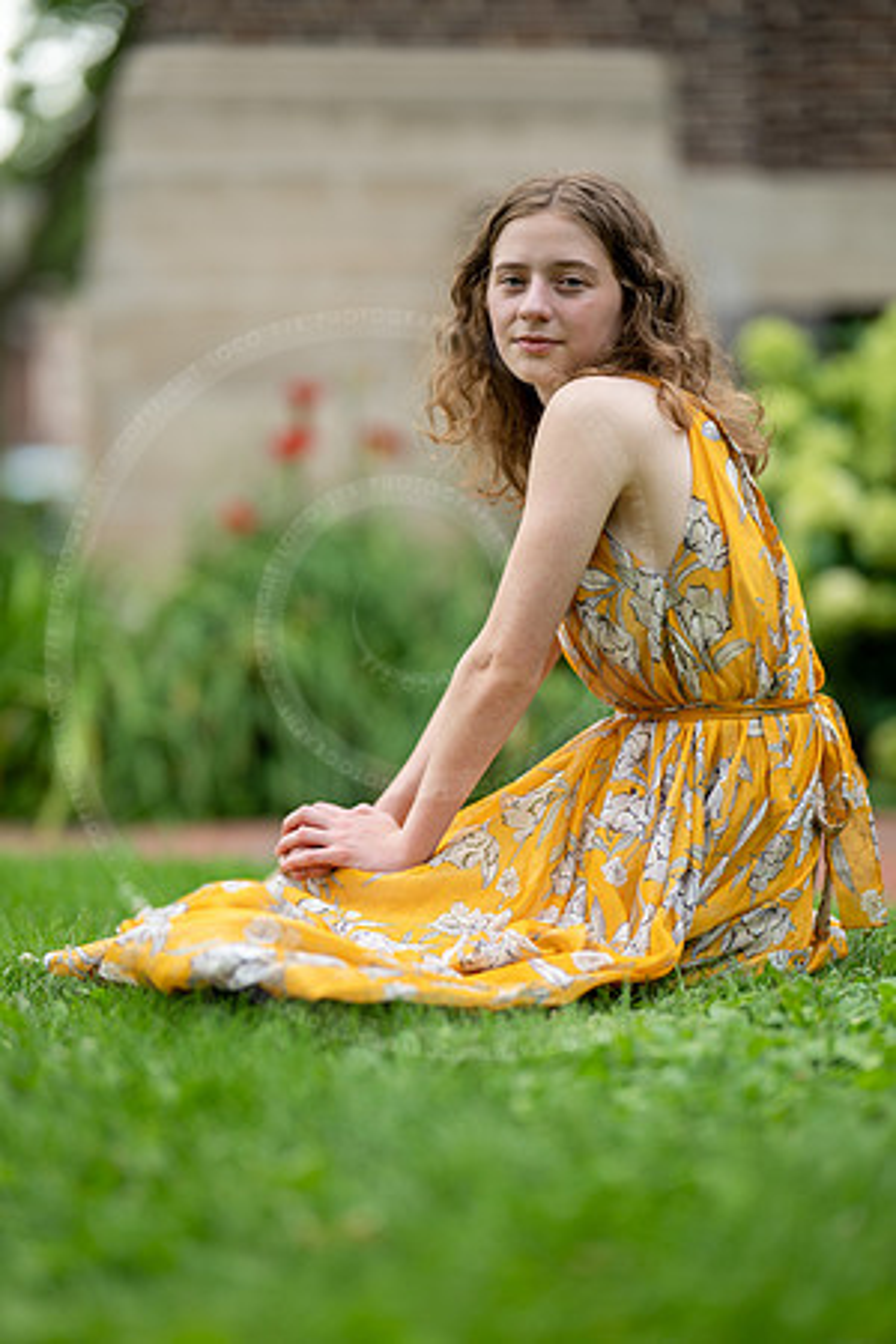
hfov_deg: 16.1
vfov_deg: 23.9
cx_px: 448
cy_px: 672
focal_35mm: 85
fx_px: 3173
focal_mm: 85
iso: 80
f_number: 1.4
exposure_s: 1/800
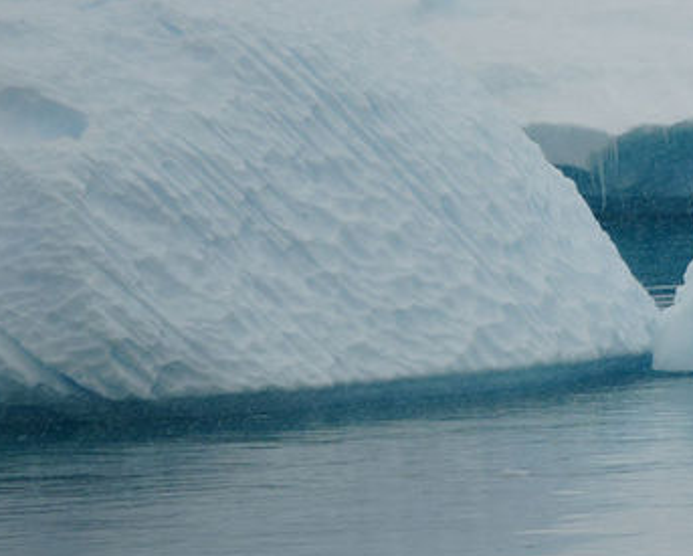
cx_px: 1382
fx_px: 35903
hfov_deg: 1.1
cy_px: 607
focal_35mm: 1749
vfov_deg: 0.9
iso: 100
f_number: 6.3
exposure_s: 1/500
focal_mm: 400
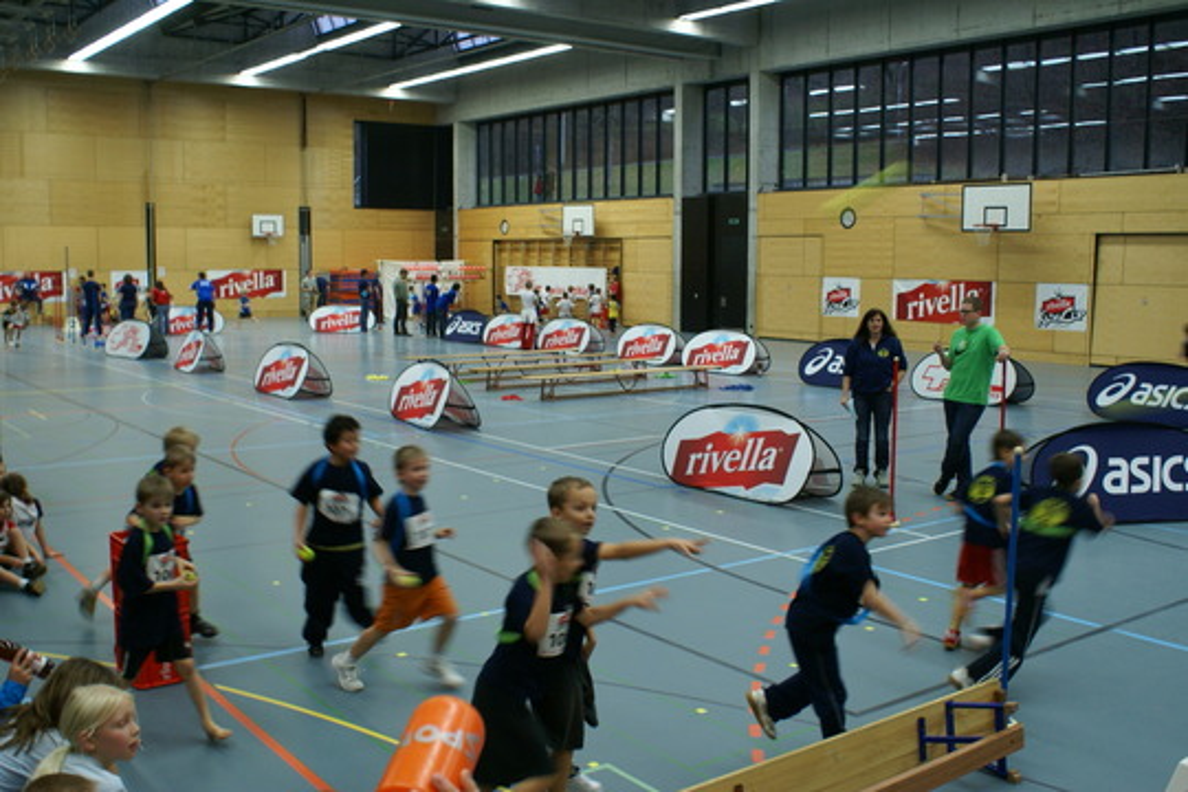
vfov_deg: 36.9
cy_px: 396
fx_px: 1188
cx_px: 594
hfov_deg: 53.1
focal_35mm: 36
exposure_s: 1/30
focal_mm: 24
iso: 400
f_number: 4.5
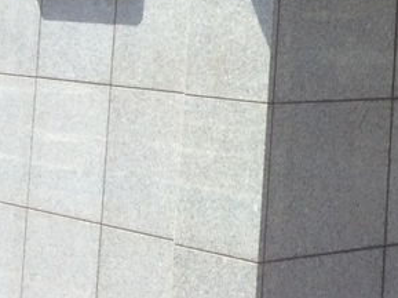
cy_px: -131
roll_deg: -1.5
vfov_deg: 10.8
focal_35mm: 133
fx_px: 1527
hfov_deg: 13.9
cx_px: 603
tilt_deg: +4.1
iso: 32
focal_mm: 3.3
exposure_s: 1/515
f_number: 2.4
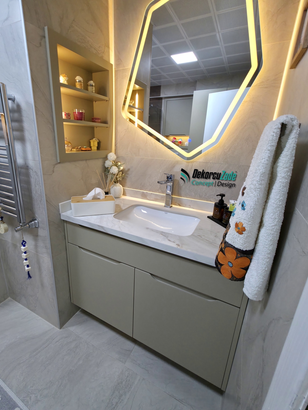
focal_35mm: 15
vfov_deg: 98.1
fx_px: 178
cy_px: 198
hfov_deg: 81.5
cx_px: 137
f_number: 1.9
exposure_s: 1/50
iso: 80
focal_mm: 2.2
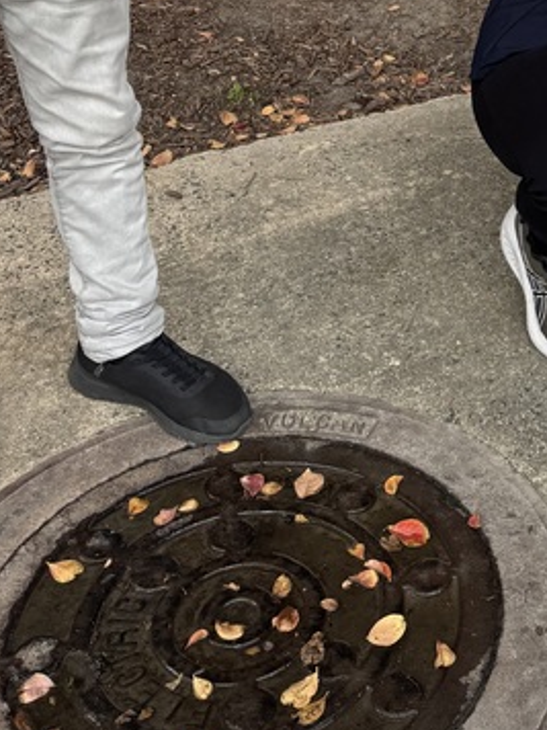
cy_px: -193
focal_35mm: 69
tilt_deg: -15.8
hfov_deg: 20.4
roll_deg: -0.1
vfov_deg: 24.8
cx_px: 584
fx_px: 1454
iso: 80
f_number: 1.78
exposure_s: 1/567
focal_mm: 6.76
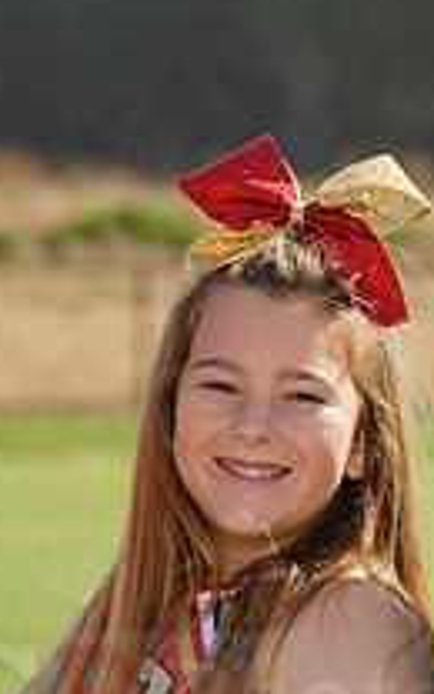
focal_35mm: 508
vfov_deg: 4.1
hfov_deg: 2.6
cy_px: 677
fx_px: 9614
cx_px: 407
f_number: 8
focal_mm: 179
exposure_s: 1/250
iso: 100
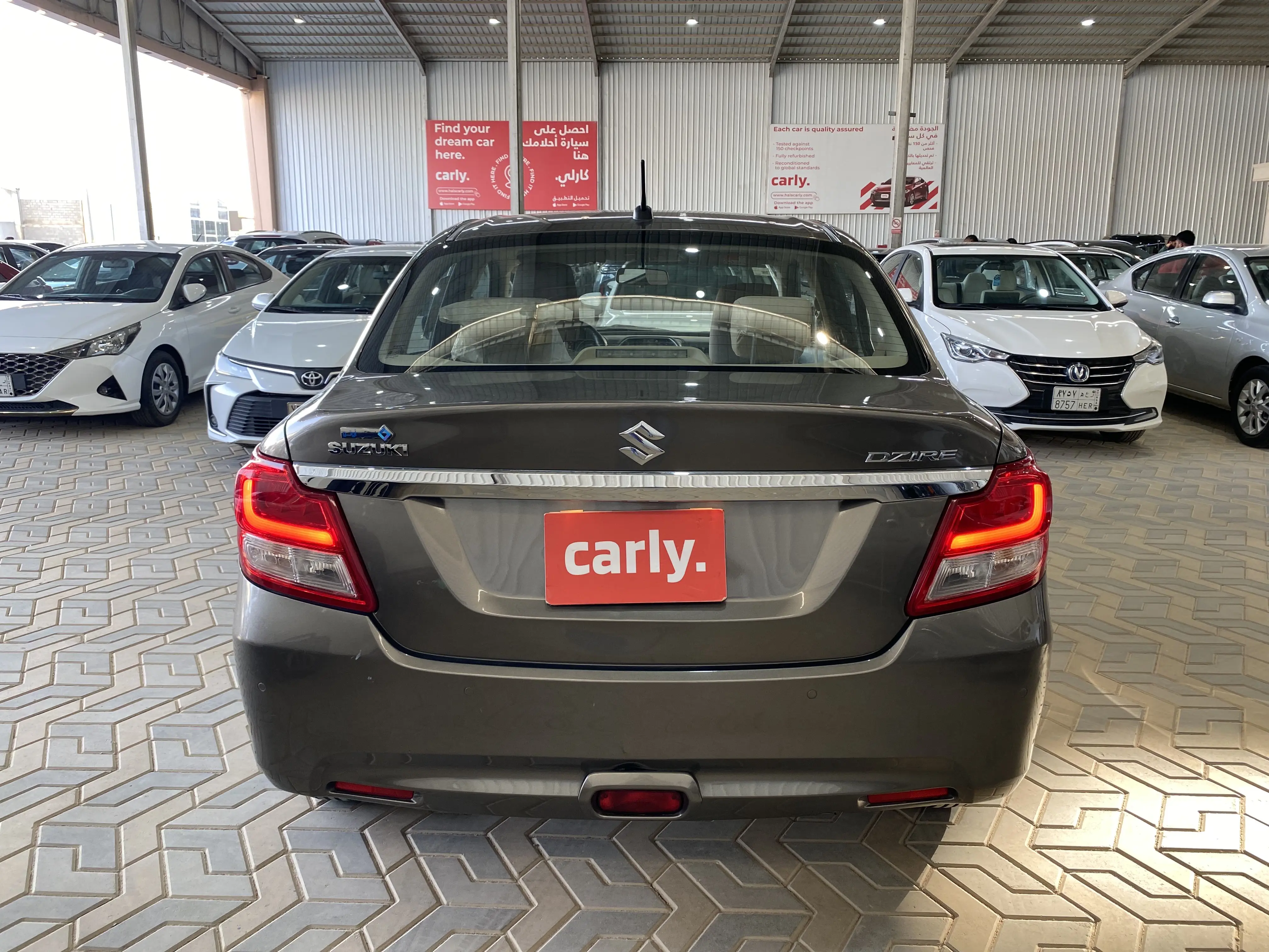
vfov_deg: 53.1
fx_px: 953
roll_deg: -0.2
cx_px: 634
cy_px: 476
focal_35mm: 26
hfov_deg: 67.3
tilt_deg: -10.5
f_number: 1.8
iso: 80
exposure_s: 1/120
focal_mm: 4.25
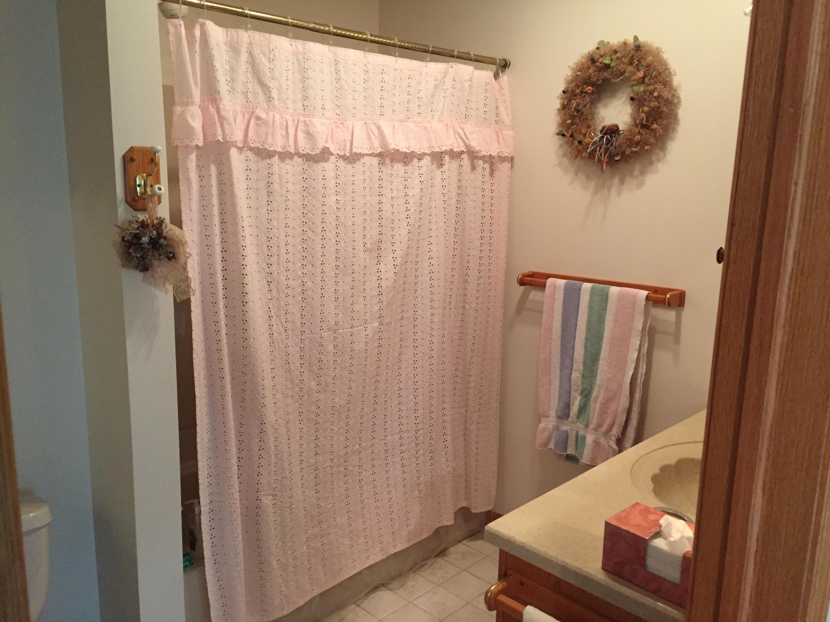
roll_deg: -1.7
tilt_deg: -12.1
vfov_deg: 48.2
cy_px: 311
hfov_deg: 61.7
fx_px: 695
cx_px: 415
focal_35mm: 29
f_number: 2.2
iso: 200
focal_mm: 4.15
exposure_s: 1/30
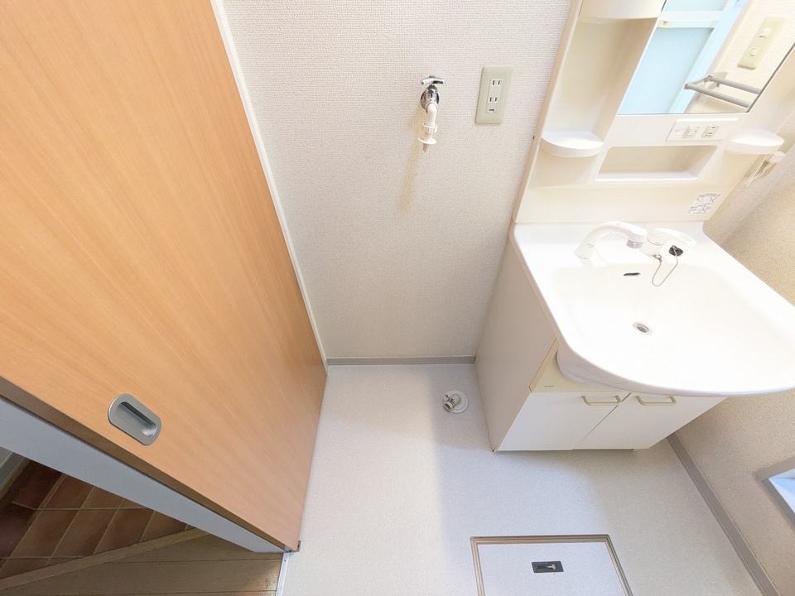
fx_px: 322
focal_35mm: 14
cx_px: 398
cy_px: 298
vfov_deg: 85.7
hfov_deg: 102.1
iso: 673
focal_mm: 1.83
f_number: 2.2
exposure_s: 1/60
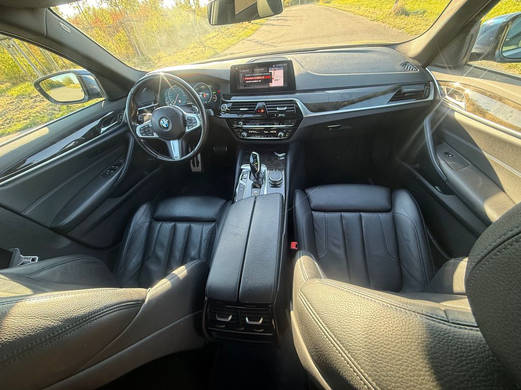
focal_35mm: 14
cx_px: 260
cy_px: 195
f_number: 2.2
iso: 200
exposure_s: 1/99
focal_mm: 2.22
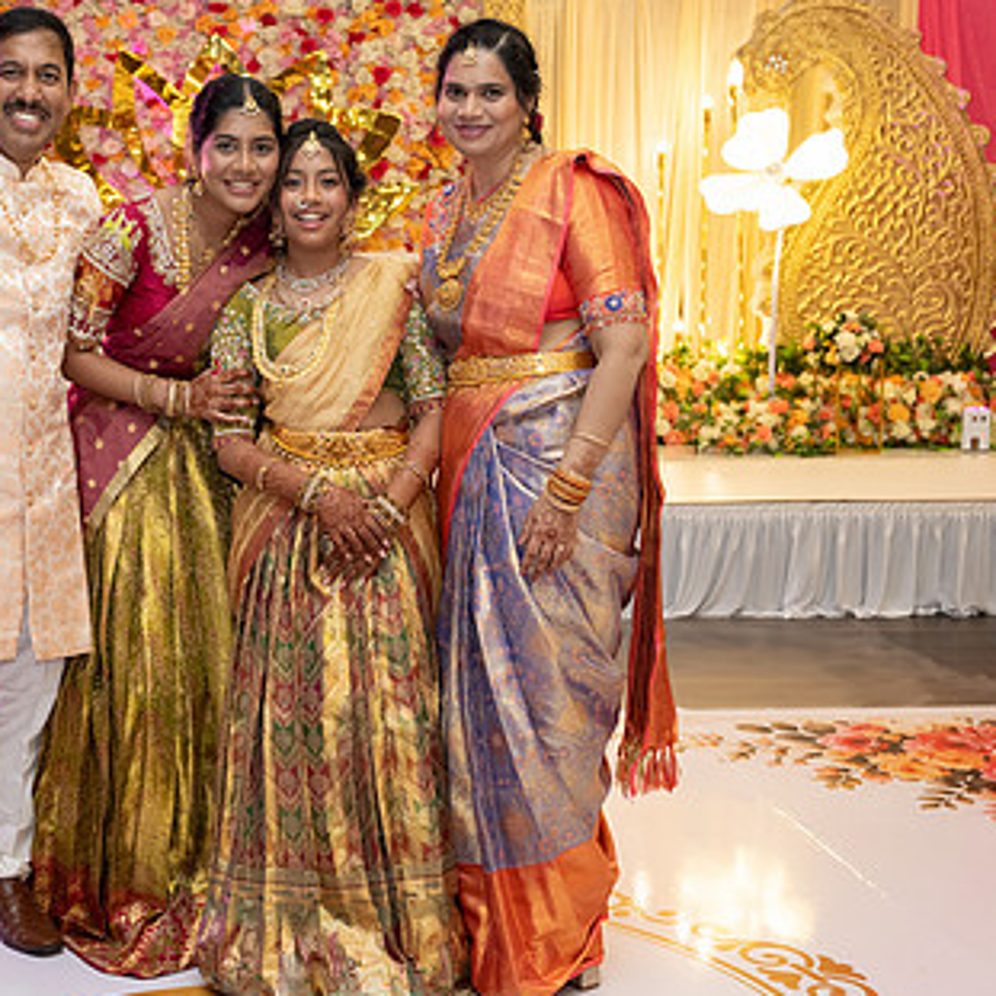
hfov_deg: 29.4
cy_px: 504
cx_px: 195
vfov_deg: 30.0
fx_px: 1856
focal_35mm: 57
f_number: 4
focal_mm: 35
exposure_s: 1/160
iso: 1250
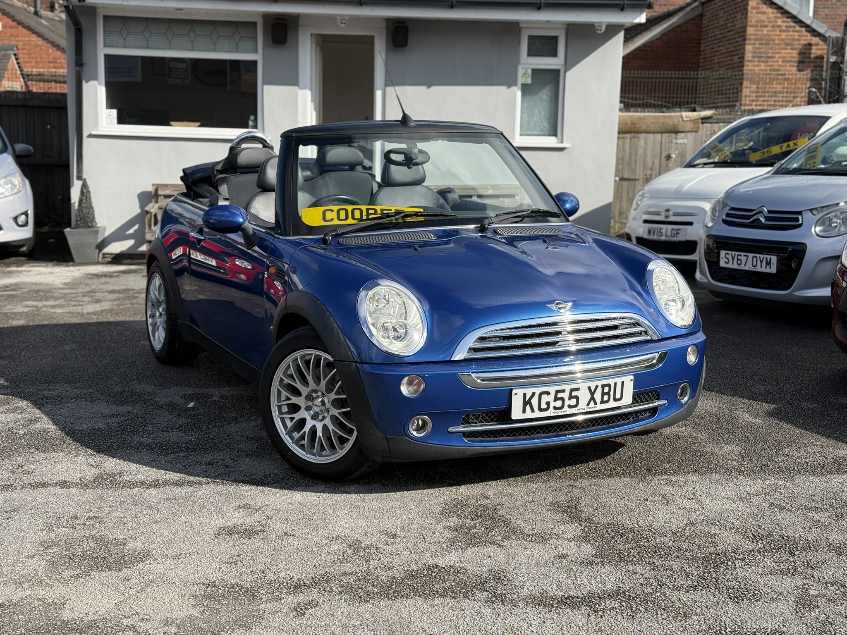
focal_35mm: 48
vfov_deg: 30.3
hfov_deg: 39.7
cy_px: 318
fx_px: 1174
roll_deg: -1.6
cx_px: 424
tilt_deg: -8.2
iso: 64
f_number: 1.78
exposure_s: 1/3378
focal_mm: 6.76
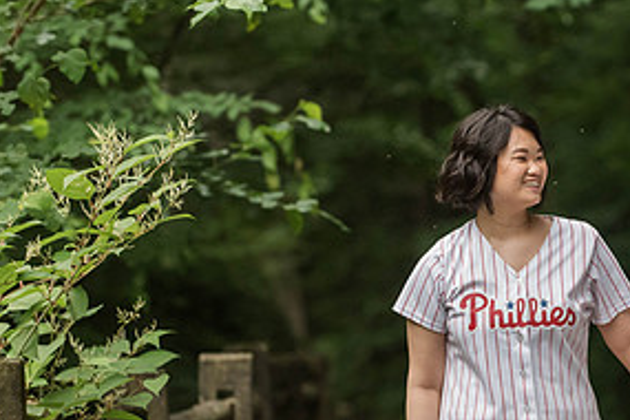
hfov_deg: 7.3
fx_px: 4935
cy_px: 294
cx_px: 541
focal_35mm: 282
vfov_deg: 4.9
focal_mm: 135
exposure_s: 1/1600
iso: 2000
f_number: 3.5
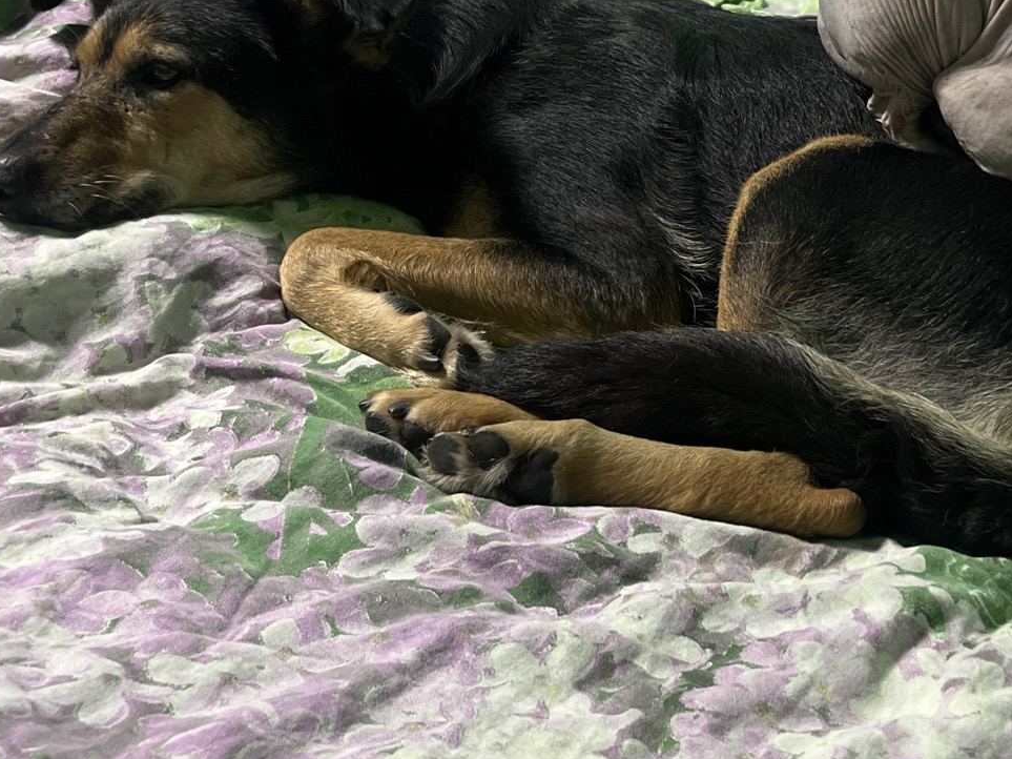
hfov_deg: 34.9
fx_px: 1578
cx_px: 738
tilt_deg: -20.2
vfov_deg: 26.6
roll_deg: -4.4
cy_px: 162
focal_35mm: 54
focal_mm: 5.1
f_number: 1.6
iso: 250
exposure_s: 1/50
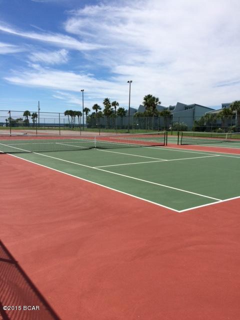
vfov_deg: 61.7
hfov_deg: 48.2
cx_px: 120
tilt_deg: -9.7
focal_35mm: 29
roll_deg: +2.5
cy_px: 160
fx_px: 268
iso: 32
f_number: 2.2
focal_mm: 4.15
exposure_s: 1/3731
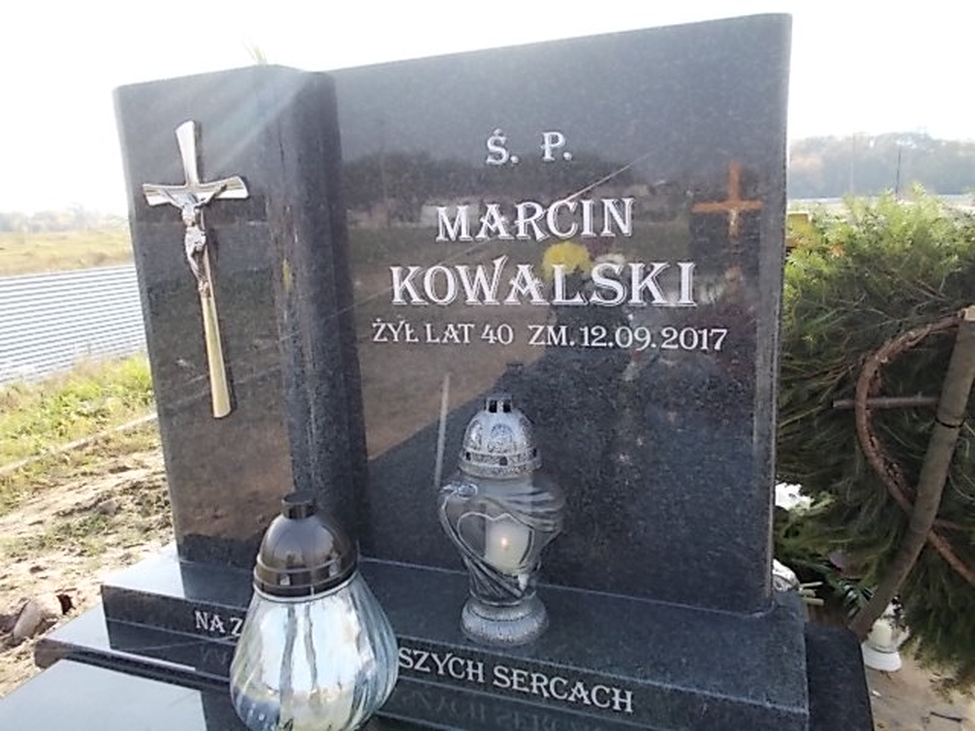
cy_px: 366
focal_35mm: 26
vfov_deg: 53.1
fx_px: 732
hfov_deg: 67.3
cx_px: 488
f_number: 3.2
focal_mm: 4.6
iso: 80
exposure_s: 1/250
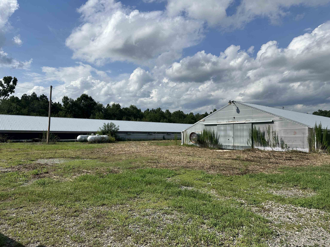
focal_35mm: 24
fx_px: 229
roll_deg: +0.4
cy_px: 124
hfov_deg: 71.6
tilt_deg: +3.2
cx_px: 165
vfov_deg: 56.8
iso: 80
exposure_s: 1/7576
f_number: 1.78
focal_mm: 6.86
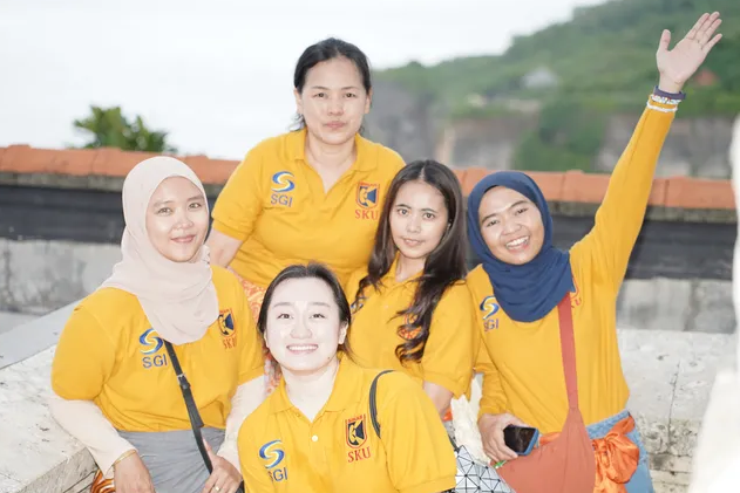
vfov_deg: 15.7
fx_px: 1789
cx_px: 362
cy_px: 278
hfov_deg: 23.4
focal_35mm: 87
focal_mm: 75
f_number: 2.8
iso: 100
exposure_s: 1/200
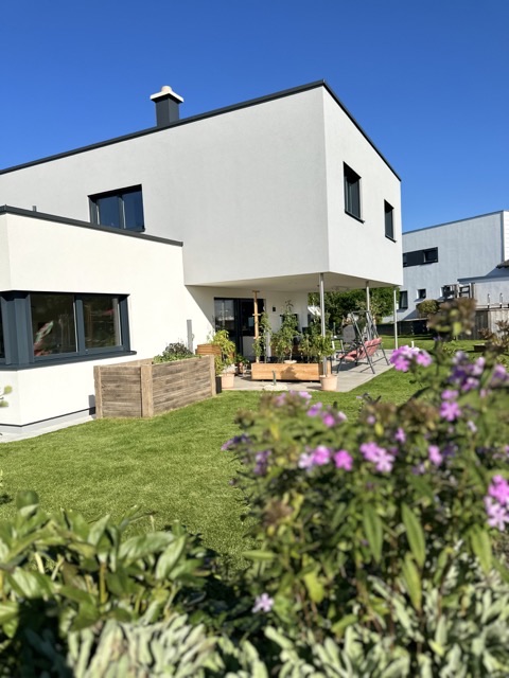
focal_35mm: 24
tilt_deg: -4.3
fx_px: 471
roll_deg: +2.8
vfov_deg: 71.6
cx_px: 254
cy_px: 339
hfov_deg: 56.8
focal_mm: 6.86
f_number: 1.78
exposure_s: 1/6211
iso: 80
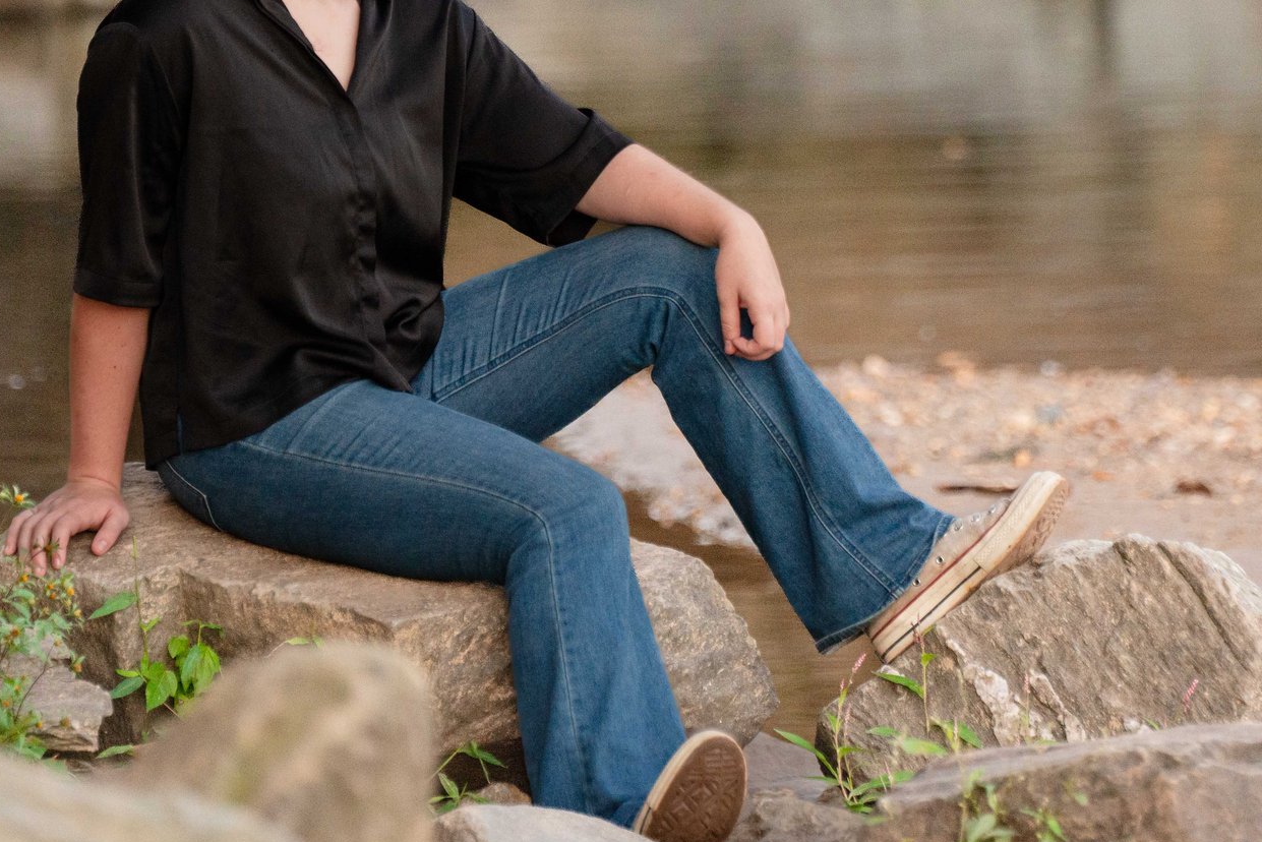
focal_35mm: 282
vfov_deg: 4.9
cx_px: 727
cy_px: 51
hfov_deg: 7.3
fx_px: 9887
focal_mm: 140
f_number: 2.8
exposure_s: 1/250
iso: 1600
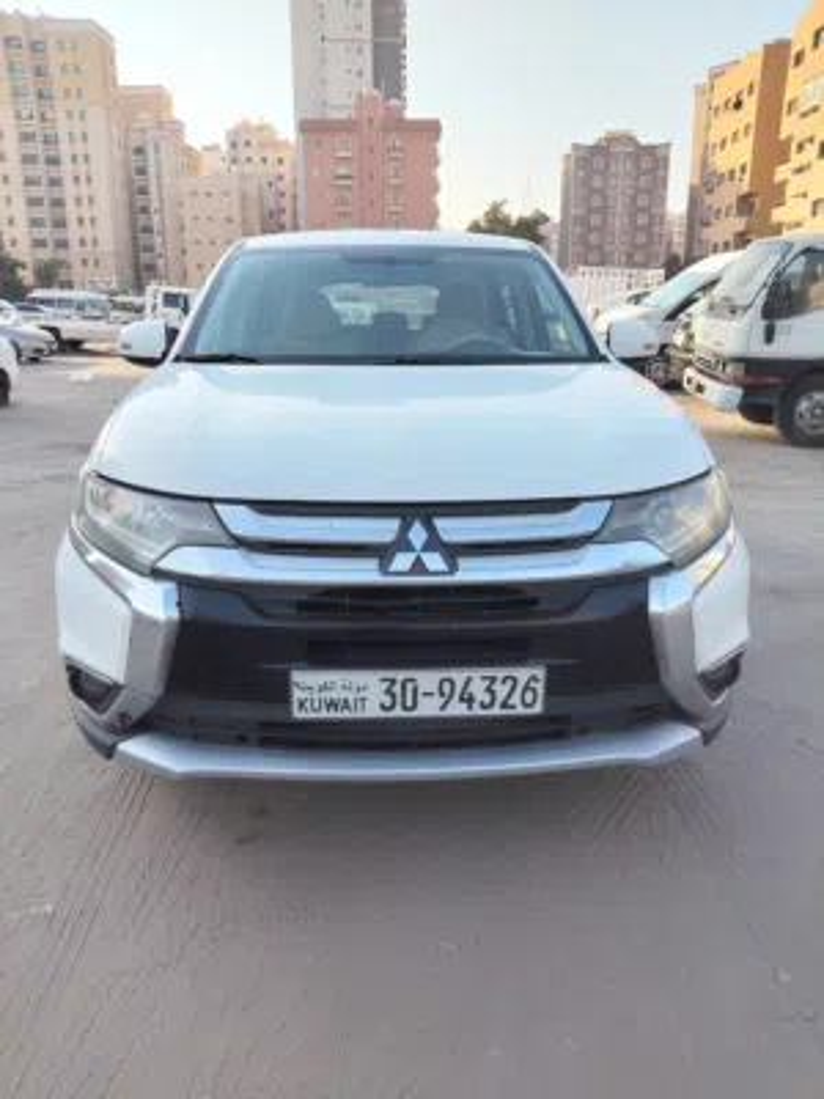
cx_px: 412
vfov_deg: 69.4
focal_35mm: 25
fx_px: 793
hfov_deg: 54.9
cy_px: 550
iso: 100
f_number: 1.8
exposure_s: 1/1190
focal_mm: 4.15
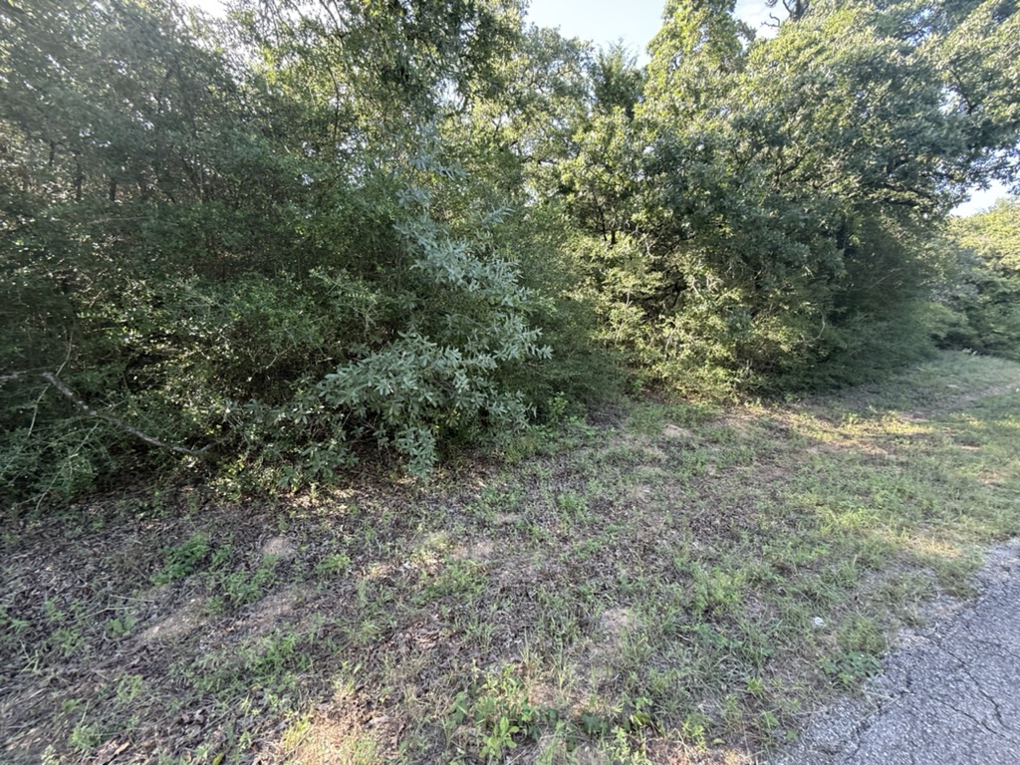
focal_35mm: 14
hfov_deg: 102.1
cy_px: 382
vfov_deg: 85.7
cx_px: 510
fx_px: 413
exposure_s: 1/99
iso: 100
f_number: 2.2
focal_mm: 2.22
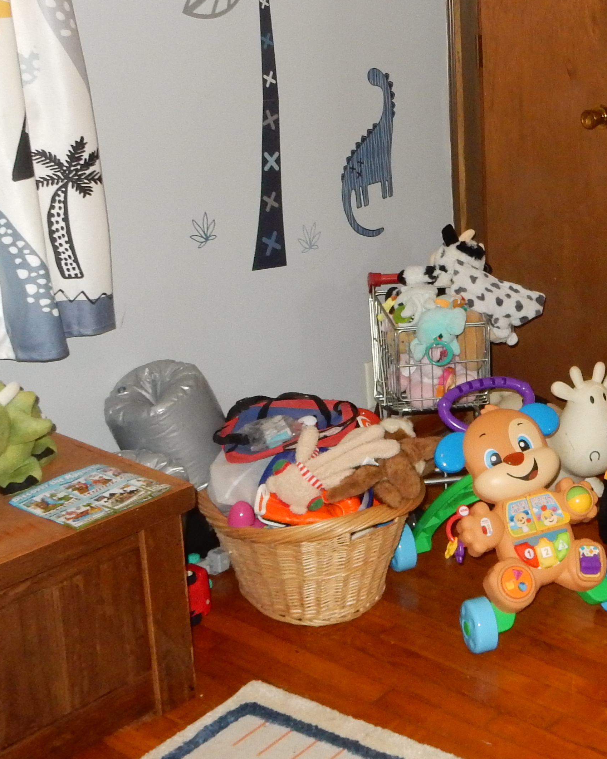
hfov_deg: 26.9
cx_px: 615
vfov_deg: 35.1
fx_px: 1190
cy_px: 266
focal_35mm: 53
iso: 400
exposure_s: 1/30
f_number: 3.7
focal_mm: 4.5
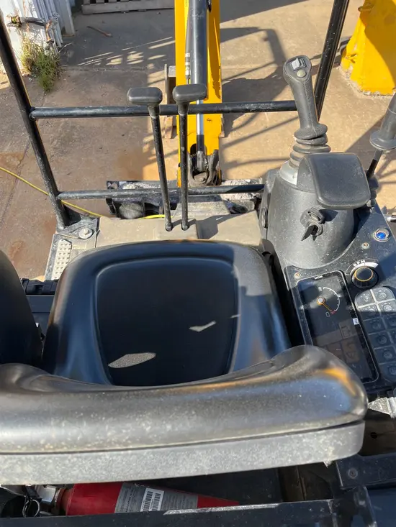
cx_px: 198
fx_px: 396
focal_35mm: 26
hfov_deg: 53.1
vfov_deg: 67.3
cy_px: 264
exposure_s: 1/804
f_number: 1.6
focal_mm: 5.1
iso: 50
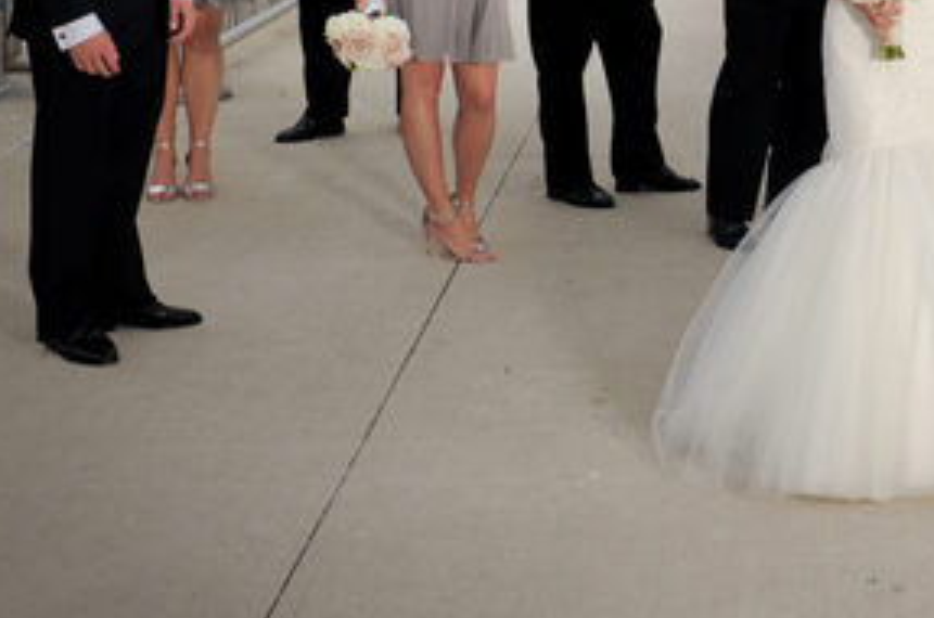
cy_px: -88
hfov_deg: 23.3
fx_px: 2149
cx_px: 973
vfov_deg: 15.9
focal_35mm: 83
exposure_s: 1/250
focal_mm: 31
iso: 250
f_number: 7.1
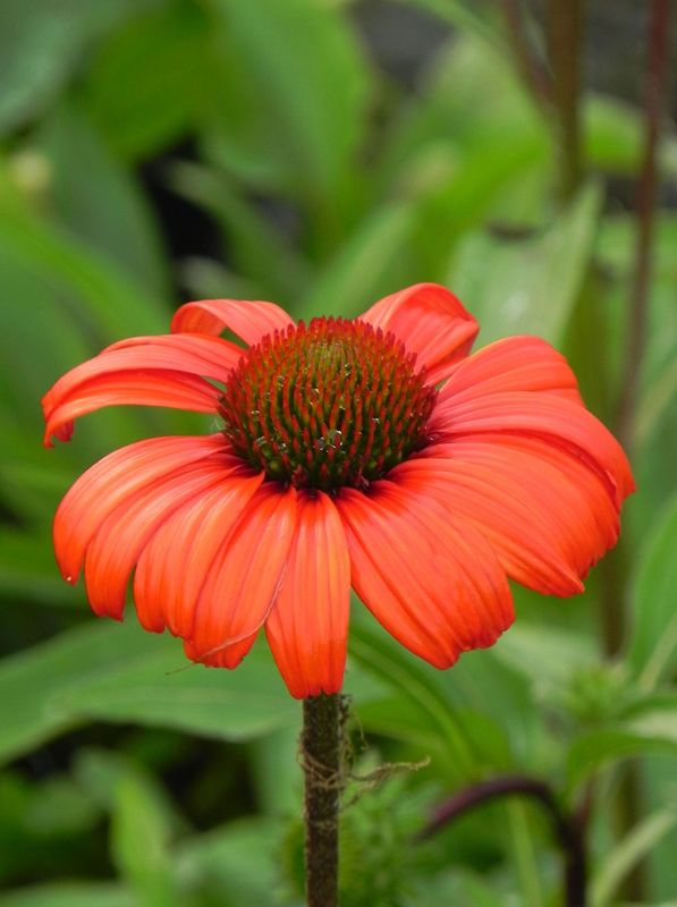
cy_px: 454
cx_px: 338
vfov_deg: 5.3
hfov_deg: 3.9
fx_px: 9863
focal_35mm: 377
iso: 160
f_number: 5
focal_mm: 67.2
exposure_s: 1/30
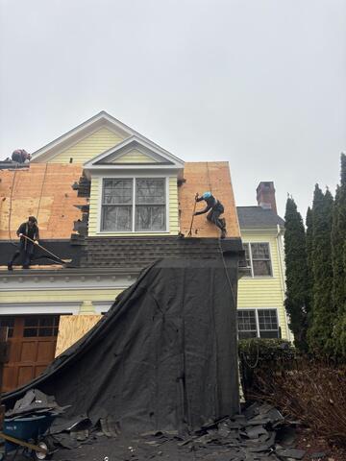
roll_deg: +3.4
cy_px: 230
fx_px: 347
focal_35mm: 26
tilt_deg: +19.3
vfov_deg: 67.3
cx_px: 173
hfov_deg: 53.1
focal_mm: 5.96
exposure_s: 1/565
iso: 50
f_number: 1.6
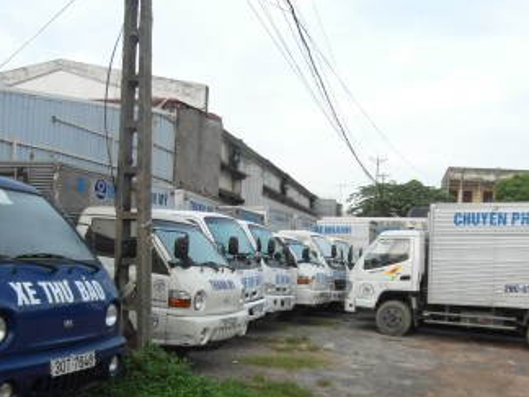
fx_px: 565
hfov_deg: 50.1
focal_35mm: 37
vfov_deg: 37.8
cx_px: 261
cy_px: 290
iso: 100
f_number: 3.2
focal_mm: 4
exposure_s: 1/125
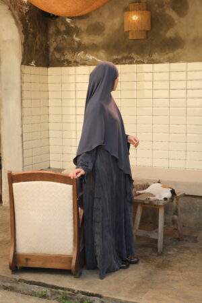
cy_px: 152
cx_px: 101
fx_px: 446
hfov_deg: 25.5
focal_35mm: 53
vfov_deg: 37.5
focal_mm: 35
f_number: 7.1
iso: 800
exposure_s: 1/250
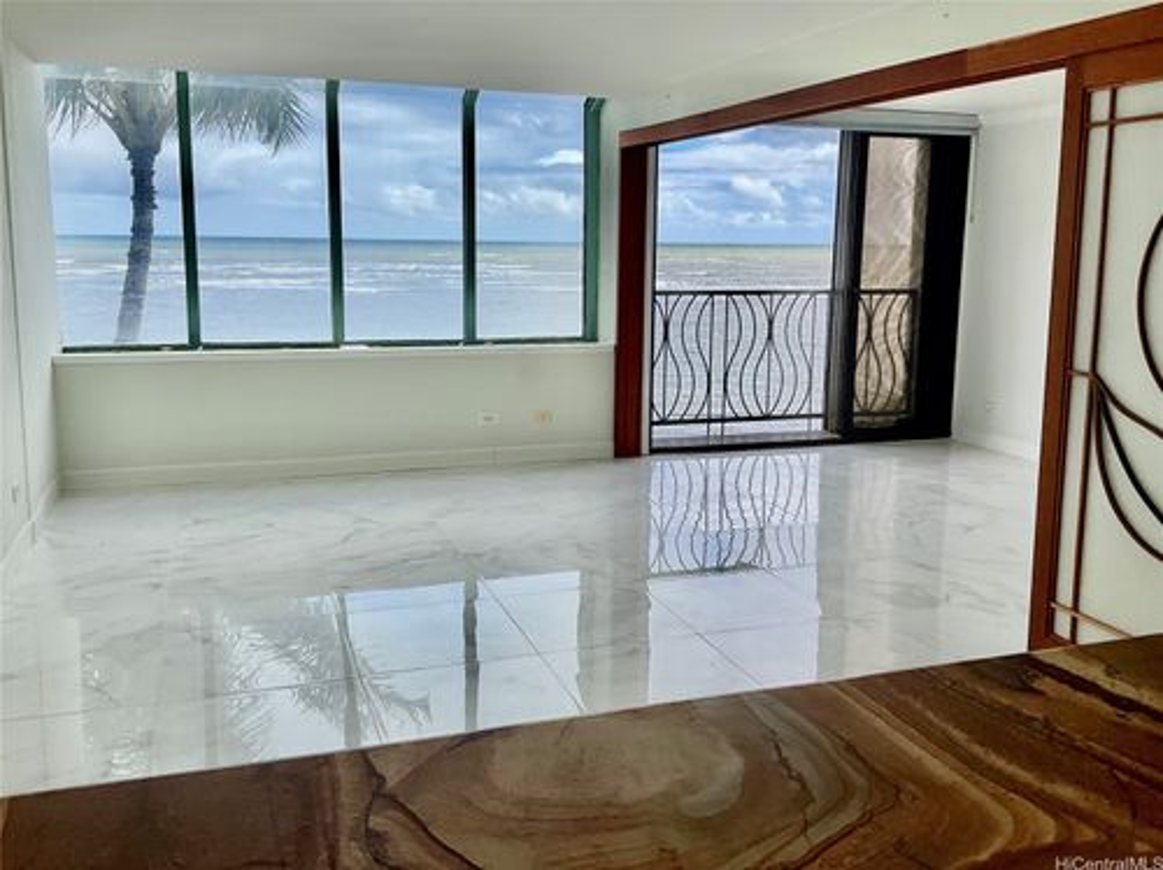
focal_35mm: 29
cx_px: 582
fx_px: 973
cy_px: 435
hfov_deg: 61.7
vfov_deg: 48.2
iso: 16
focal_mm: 3
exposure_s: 1/962
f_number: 1.8
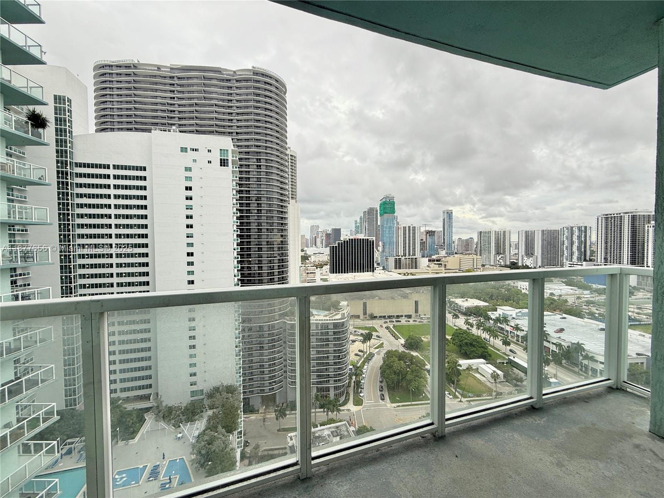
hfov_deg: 102.1
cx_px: 332
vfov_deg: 85.7
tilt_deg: -1.9
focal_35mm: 14
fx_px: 269
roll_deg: +0.2
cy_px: 249
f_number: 2.2
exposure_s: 1/99
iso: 50
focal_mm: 2.22
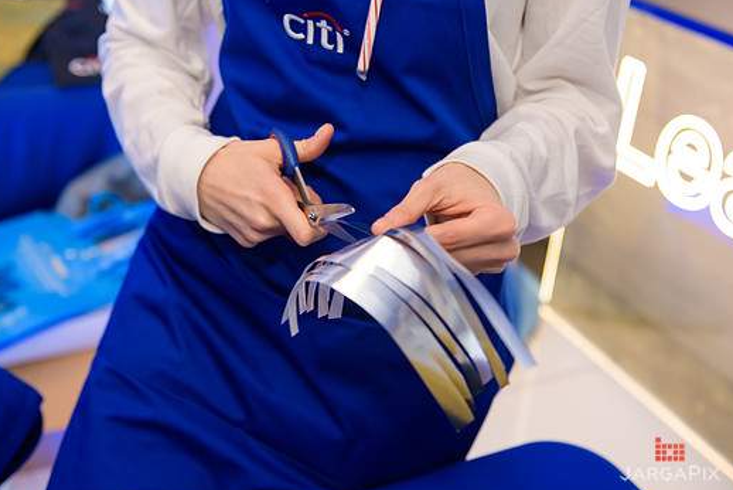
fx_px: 957
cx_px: 345
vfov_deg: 28.7
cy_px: 237
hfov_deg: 41.9
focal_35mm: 47
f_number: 3.2
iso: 800
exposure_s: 1/125
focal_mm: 42
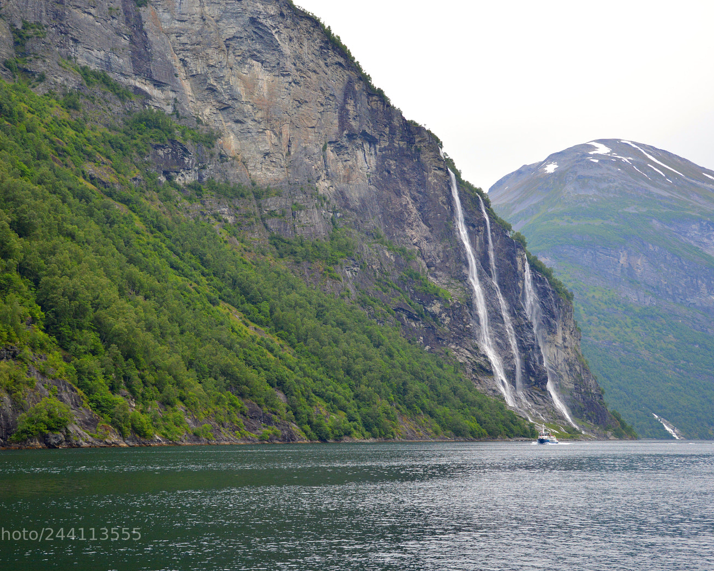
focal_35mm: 55
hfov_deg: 34.1
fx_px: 1163
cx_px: 292
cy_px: 287
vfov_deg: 27.6
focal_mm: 32
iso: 400
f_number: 4.5
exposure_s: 1/1000
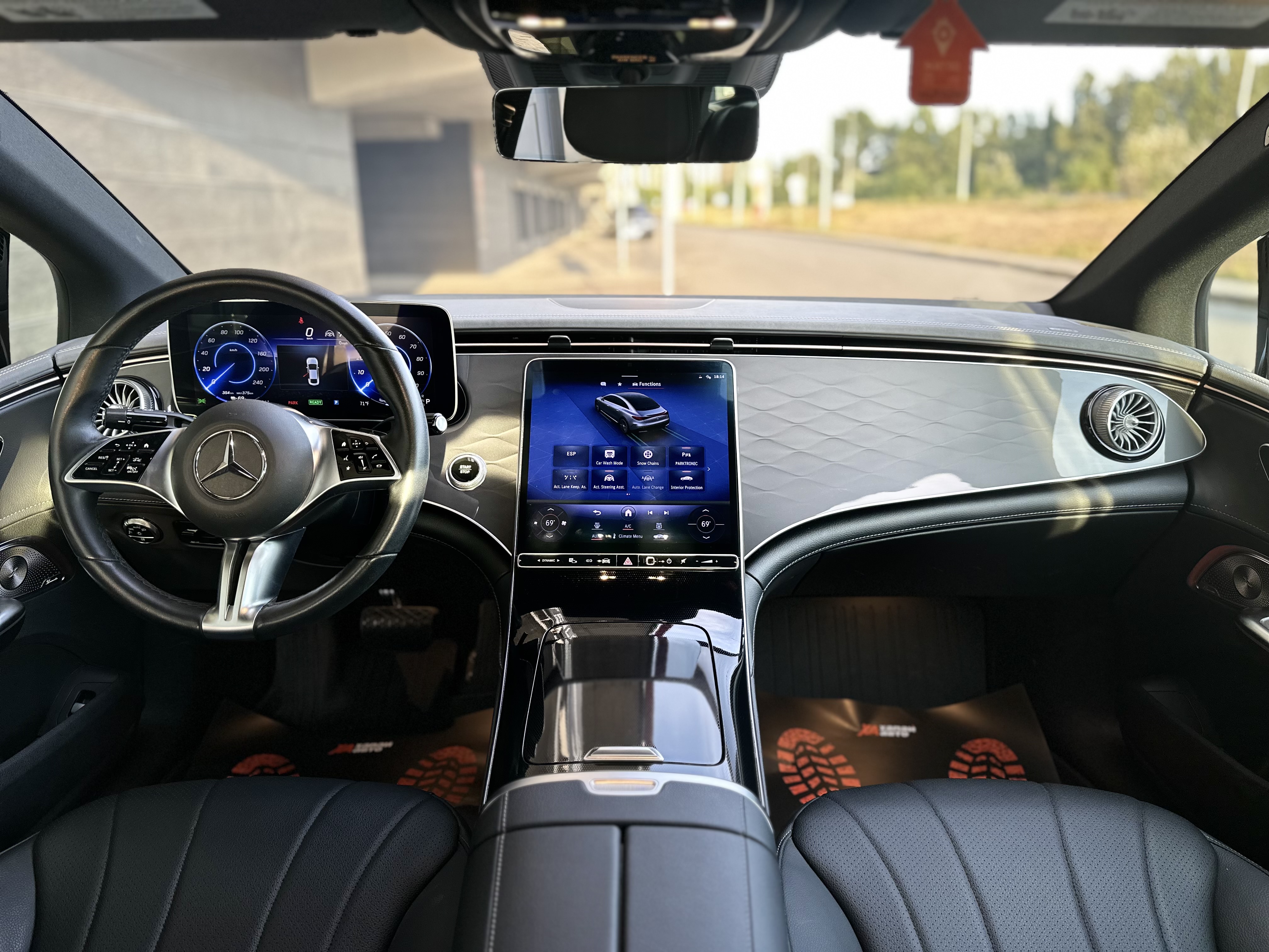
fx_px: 880
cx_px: 634
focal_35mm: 24
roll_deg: +1.3
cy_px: 476
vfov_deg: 56.8
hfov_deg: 71.6
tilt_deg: -17.0
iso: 100
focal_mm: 6.86
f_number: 1.78
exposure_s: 1/121
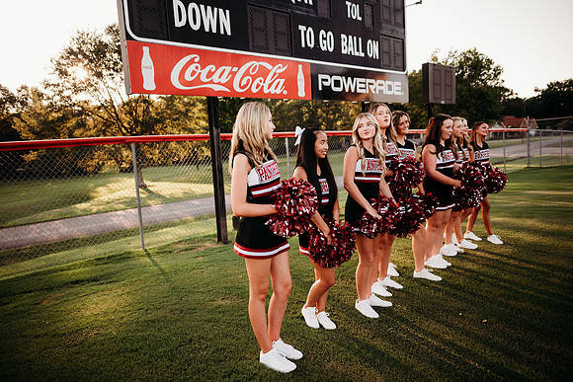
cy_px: 191
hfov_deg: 73.7
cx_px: 286
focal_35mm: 24
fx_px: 382
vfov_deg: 53.2
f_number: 2
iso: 125
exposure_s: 1/500
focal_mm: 24
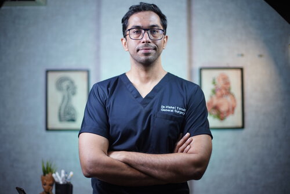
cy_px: 97
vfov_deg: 27.0
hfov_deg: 39.6
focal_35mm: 50
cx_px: 145
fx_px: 403
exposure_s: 1/400
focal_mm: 50
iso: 250
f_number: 1.4
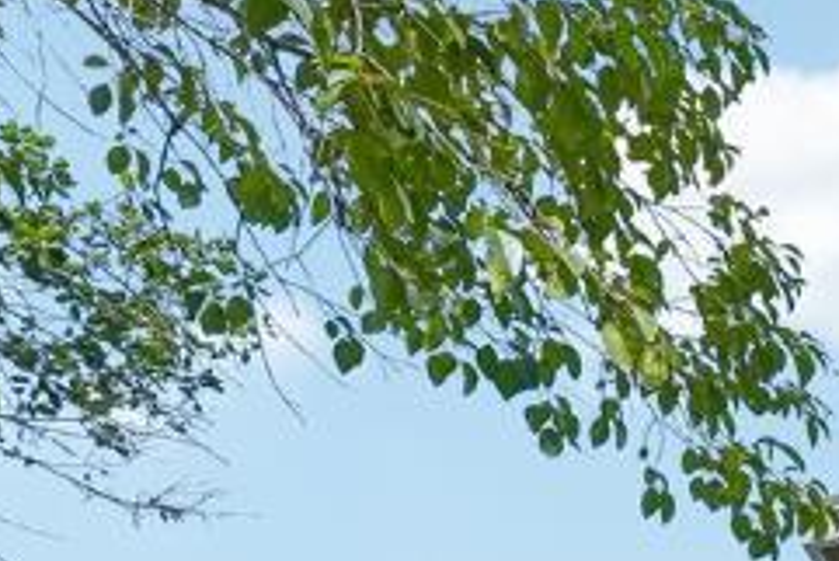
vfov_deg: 13.0
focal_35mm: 87
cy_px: 1232
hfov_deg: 12.1
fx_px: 2029
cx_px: 2413
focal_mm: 14
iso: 640
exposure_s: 1/320
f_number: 9
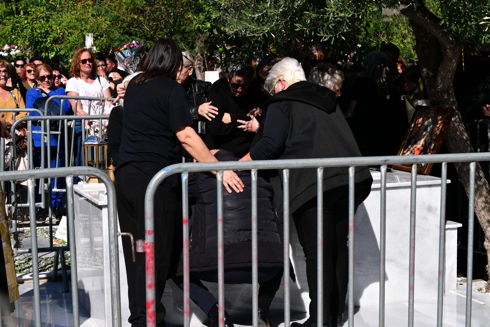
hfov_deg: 28.8
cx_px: 245
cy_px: 164
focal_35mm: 70
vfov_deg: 19.5
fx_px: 953
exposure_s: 1/2500
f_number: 13
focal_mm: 70
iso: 2000
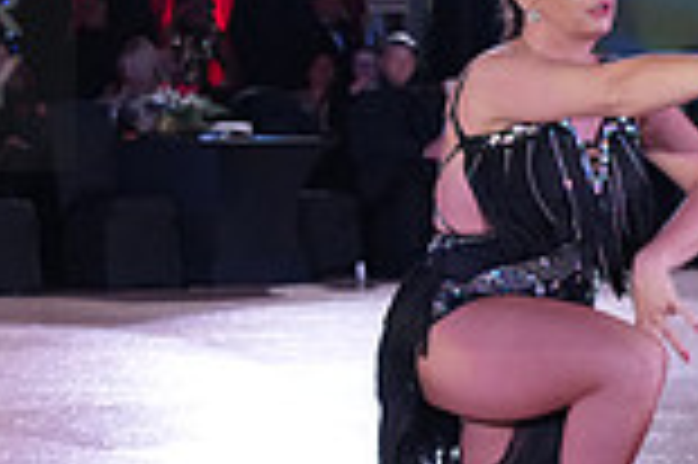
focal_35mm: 150
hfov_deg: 12.8
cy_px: 52
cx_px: -414
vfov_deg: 9.1
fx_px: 2905
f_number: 5
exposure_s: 1/250
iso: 2500
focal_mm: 40
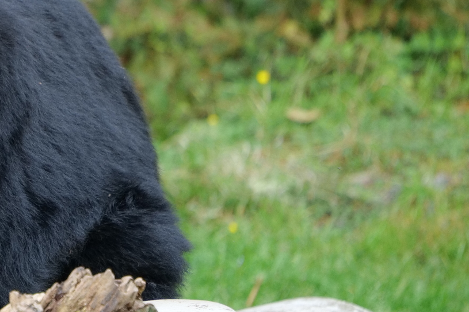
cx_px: -313
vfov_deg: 1.4
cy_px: 61
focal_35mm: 986
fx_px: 12842
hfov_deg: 2.1
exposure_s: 1/320
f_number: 5.6
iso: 1000
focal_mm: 288
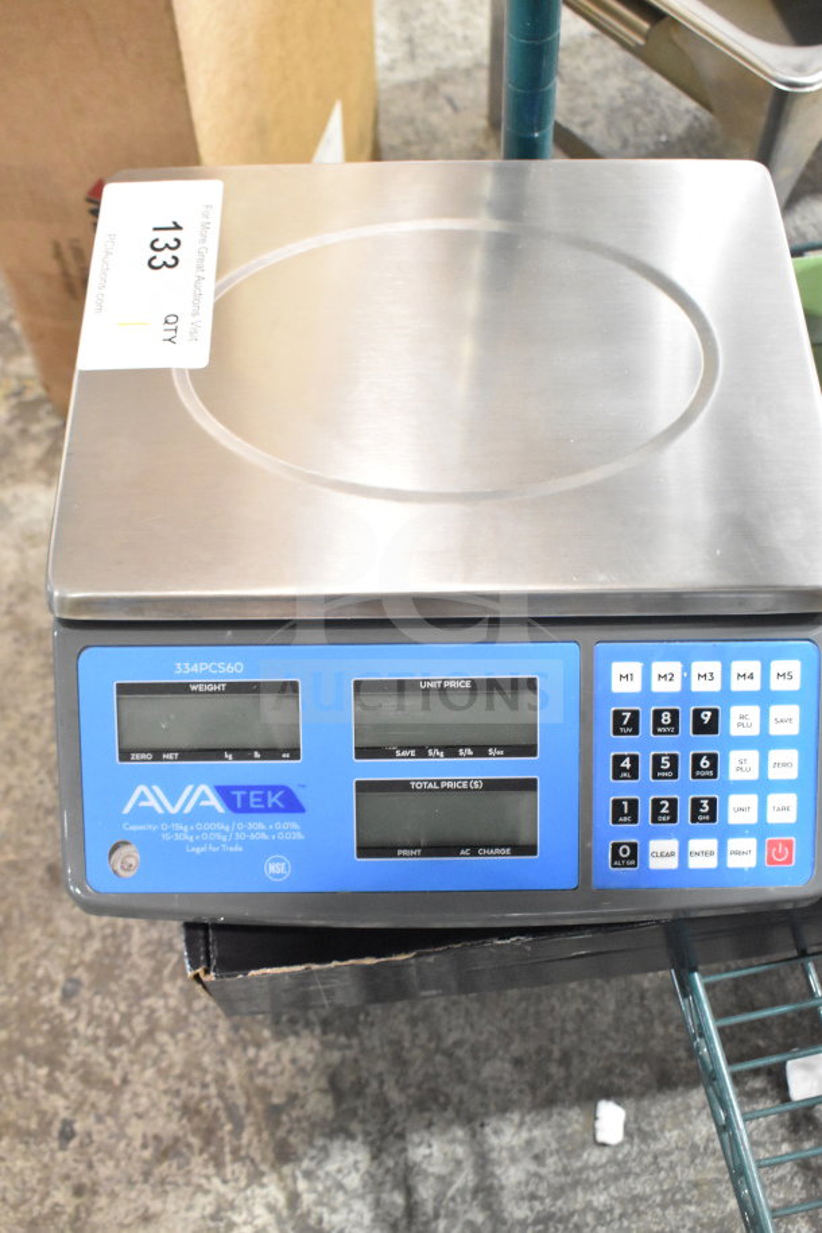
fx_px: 1233
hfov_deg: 36.9
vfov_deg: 53.1
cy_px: 616
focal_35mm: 36
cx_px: 411
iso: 6400
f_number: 6.3
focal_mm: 24
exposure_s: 1/160
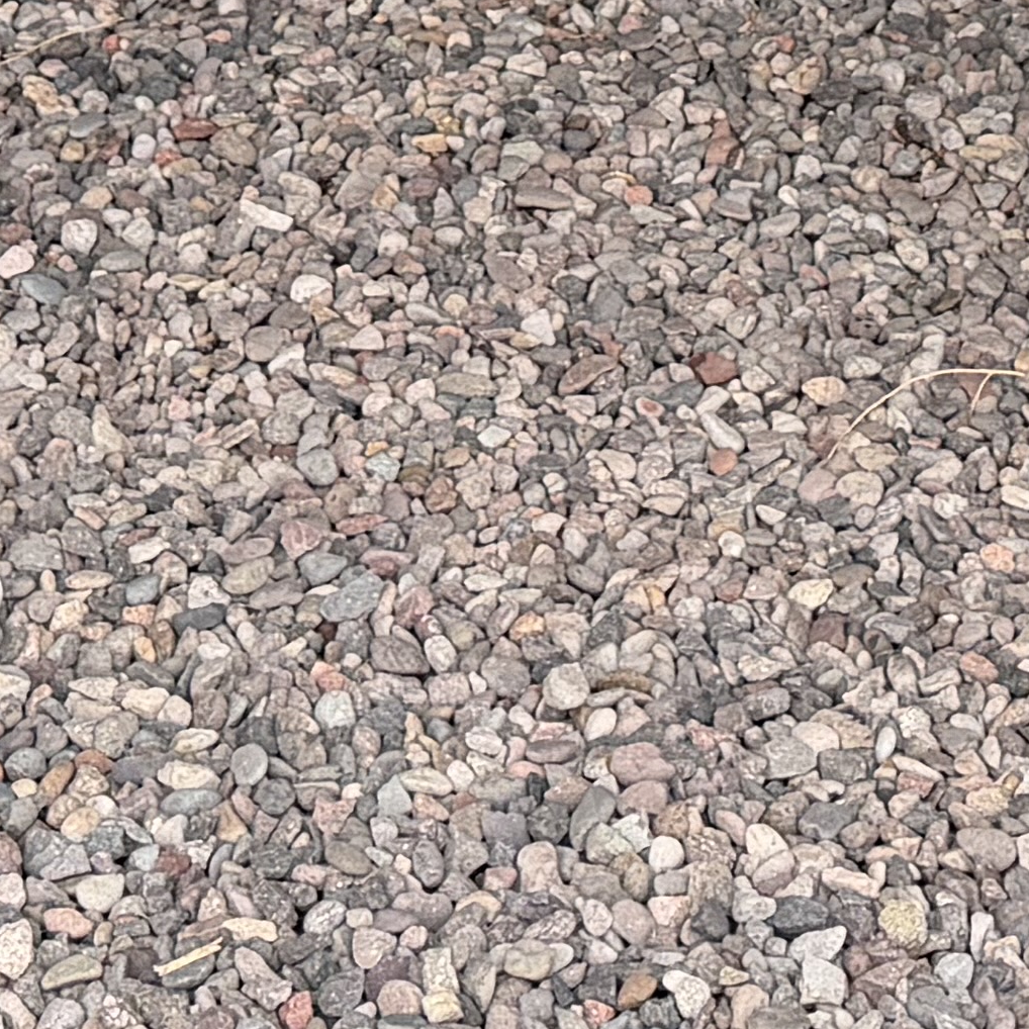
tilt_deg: -10.2
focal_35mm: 119
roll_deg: +4.0
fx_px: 4002
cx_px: 667
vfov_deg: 12.8
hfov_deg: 14.6
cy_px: -1009
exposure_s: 1/671
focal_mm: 6.76
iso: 80
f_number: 1.78
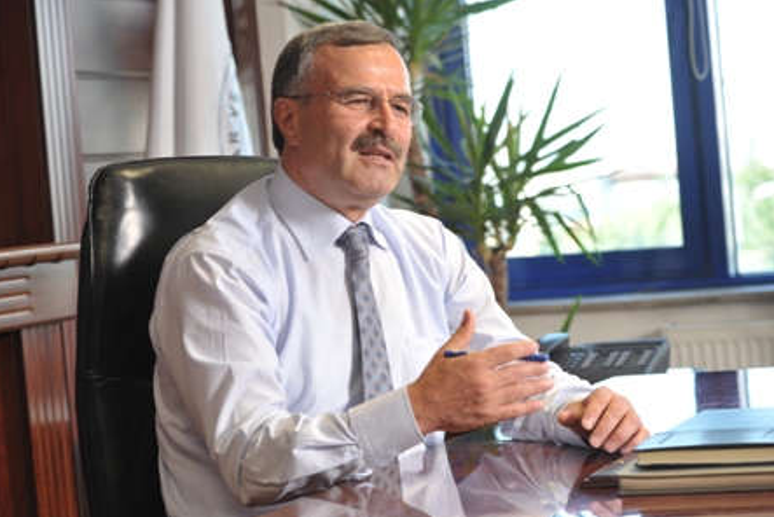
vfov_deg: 12.9
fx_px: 2280
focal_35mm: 106
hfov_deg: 19.3
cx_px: 386
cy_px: 258
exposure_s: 1/50
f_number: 6.3
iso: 640
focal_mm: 105
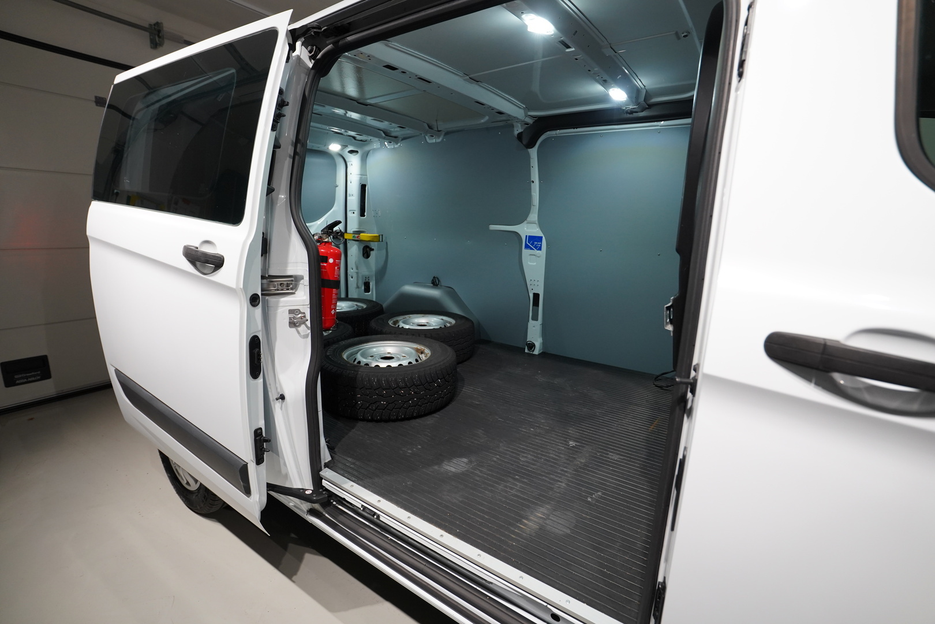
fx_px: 416
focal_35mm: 16
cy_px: 312
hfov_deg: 96.7
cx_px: 468
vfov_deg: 73.7
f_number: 3.5
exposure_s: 1/160
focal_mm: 16
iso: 1600
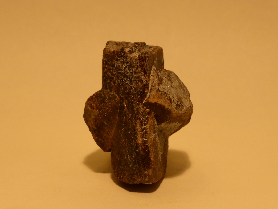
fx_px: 731
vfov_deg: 16.2
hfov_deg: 21.5
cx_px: 139
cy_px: 104
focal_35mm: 91
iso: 400
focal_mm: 15.1
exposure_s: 1/60
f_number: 5.2
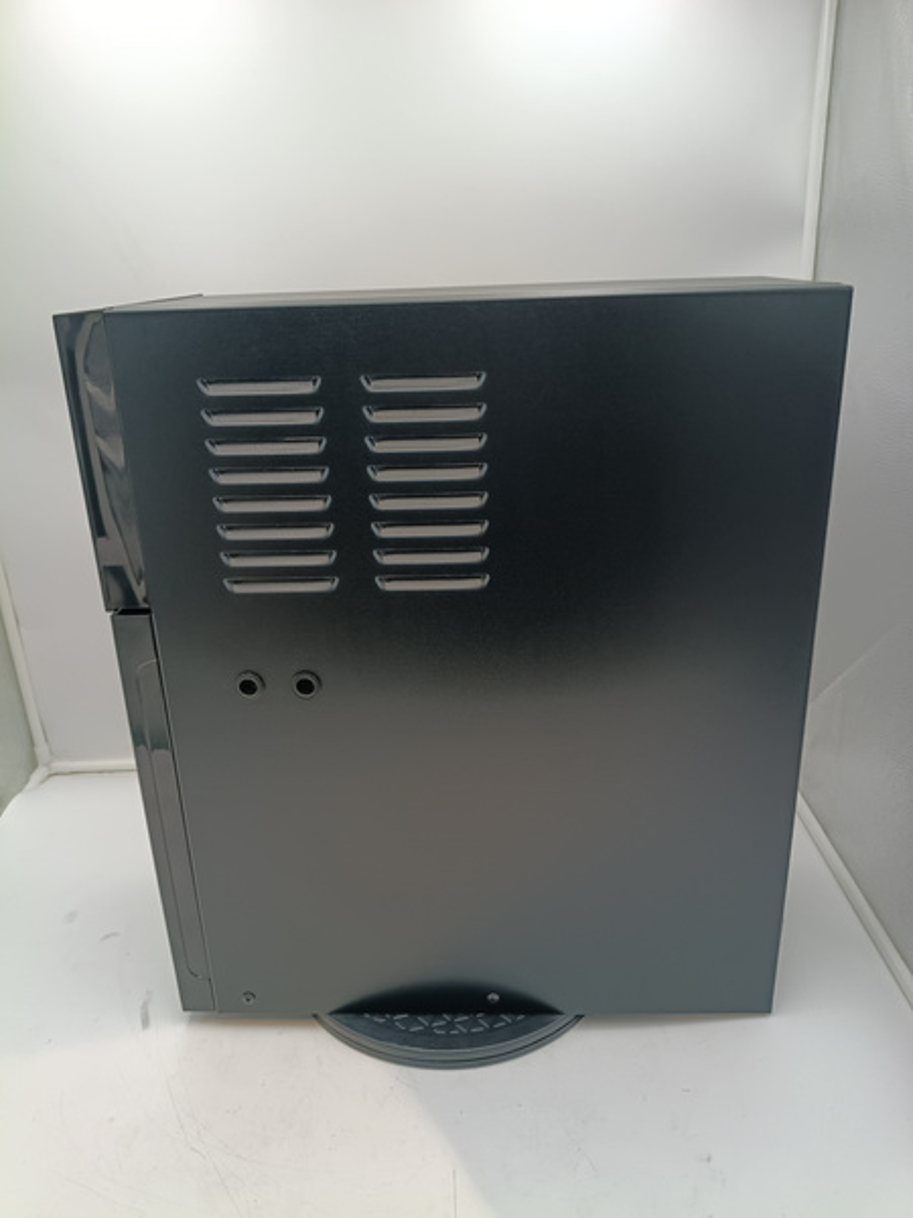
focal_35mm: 26
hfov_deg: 53.1
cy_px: 609
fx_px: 914
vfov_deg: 67.3
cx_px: 456
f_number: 1.8
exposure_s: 1/100
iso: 154
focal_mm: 4.81
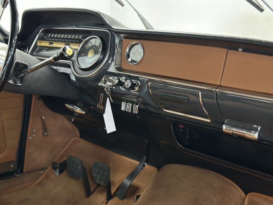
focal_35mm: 48
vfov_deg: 30.3
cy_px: 102
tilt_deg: -12.1
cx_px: 136
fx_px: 379
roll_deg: -0.8
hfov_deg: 39.7
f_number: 1.78
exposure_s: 1/30
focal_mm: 6.86
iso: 800
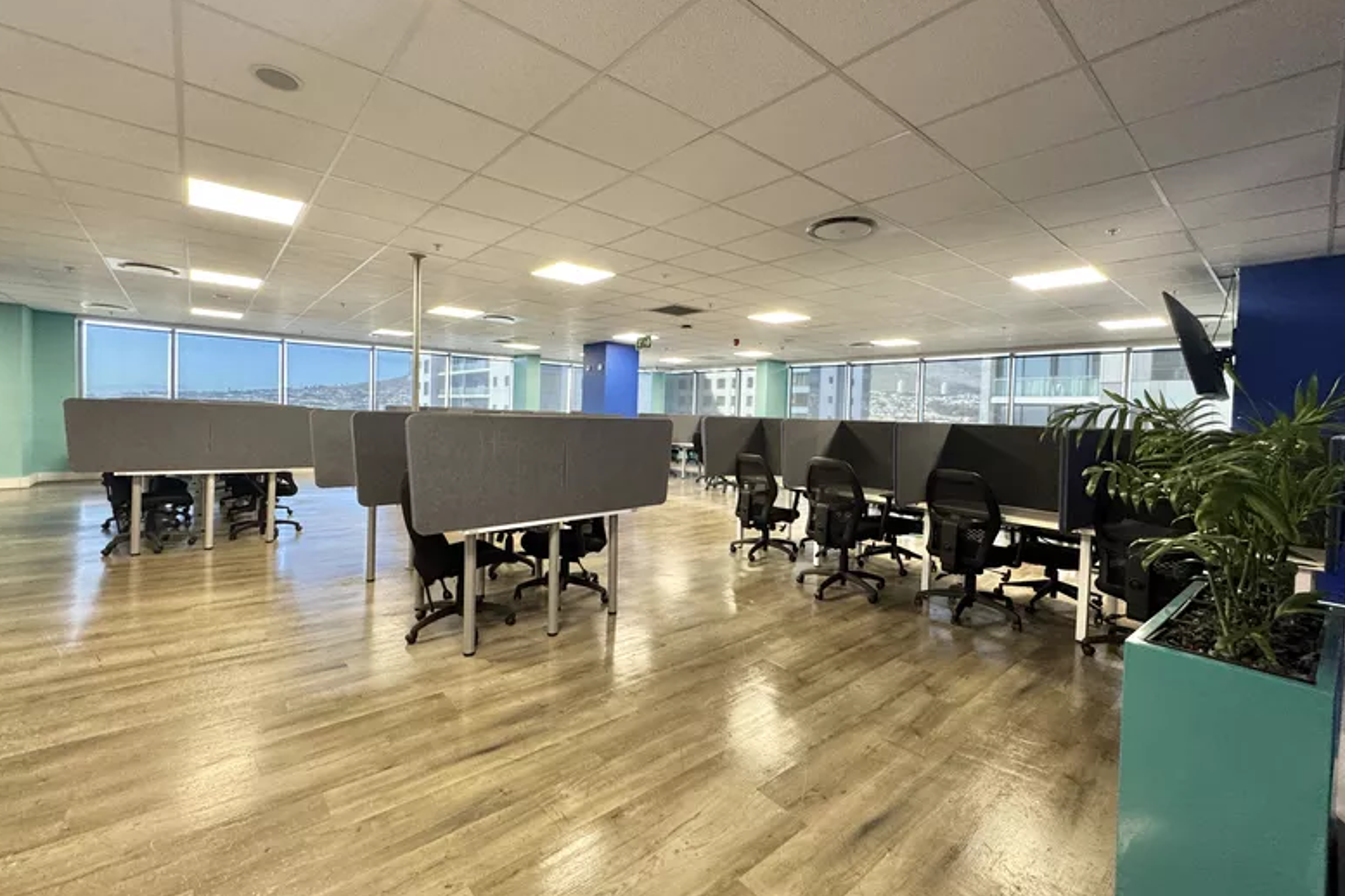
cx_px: 666
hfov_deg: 100.4
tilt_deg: -2.1
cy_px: 431
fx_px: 560
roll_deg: -1.6
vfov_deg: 77.3
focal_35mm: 15
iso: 200
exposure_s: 1/50
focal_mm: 2.22
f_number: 2.2
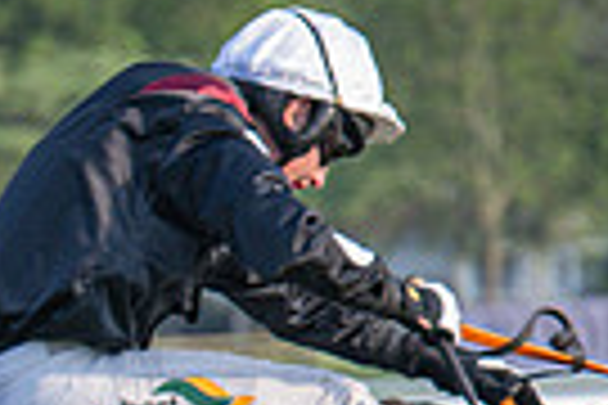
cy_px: 698
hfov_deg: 1.8
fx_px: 19353
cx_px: 5
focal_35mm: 1146
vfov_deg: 1.2
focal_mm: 165
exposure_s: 1/1600
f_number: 4
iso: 400
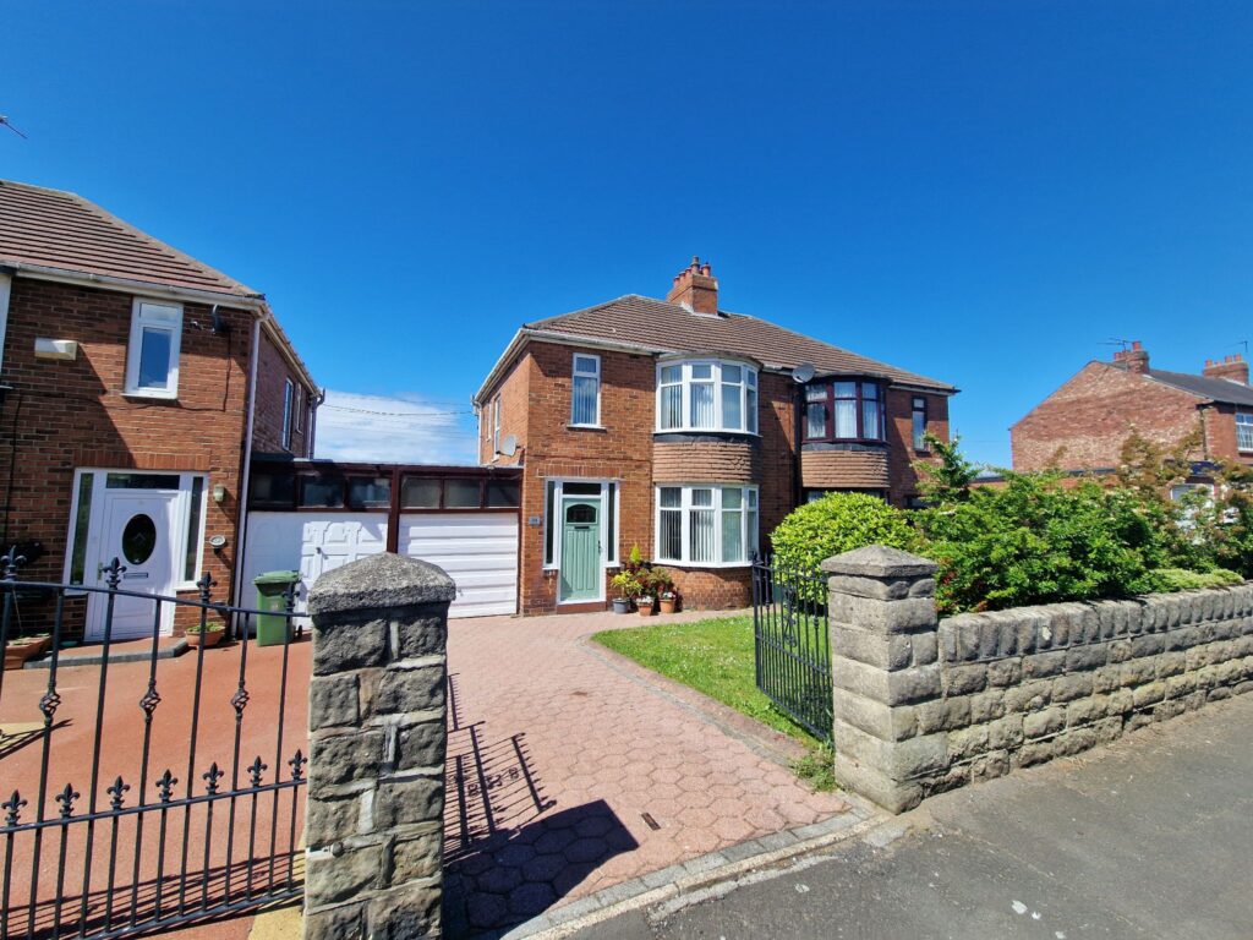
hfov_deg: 106.2
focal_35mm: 13
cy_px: 470
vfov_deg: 89.9
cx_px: 626
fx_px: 471
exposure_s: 1/2104
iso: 50
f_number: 2.2
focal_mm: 2.2
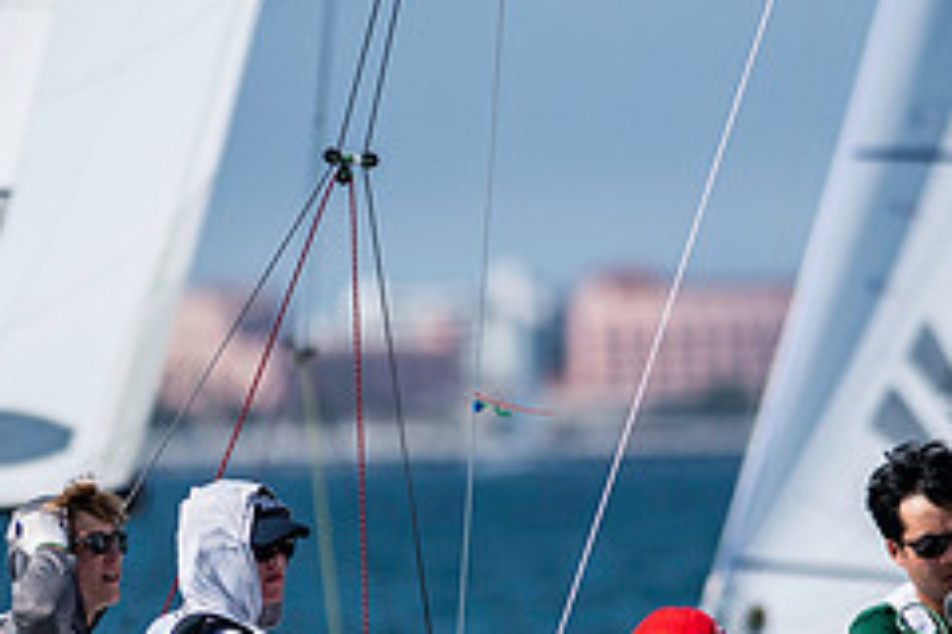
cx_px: 373
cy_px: 739
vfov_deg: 1.3
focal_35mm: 1087
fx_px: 28743
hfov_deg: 1.9
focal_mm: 300
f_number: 5
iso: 200
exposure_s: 1/4000
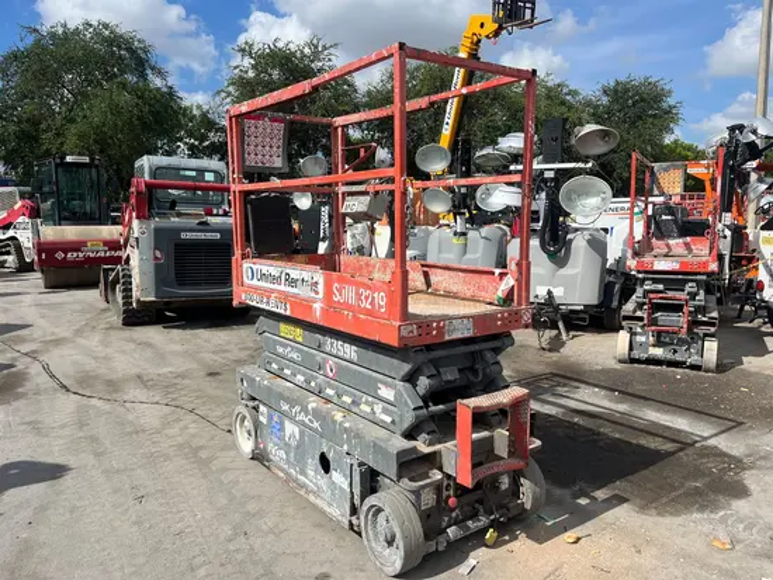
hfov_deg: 67.3
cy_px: 290
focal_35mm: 26
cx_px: 386
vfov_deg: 53.1
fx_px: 581
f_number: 1.6
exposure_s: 1/4854
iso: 50
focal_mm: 5.1
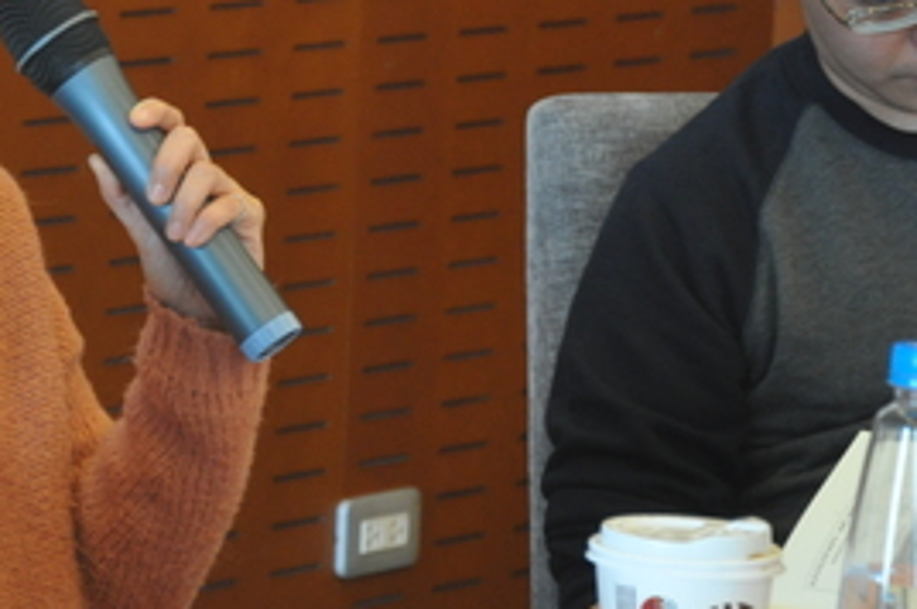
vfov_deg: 5.0
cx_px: 7
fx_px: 6971
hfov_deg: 7.5
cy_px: 115
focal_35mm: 274
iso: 800
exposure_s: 1/30
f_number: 5.3
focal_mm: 70
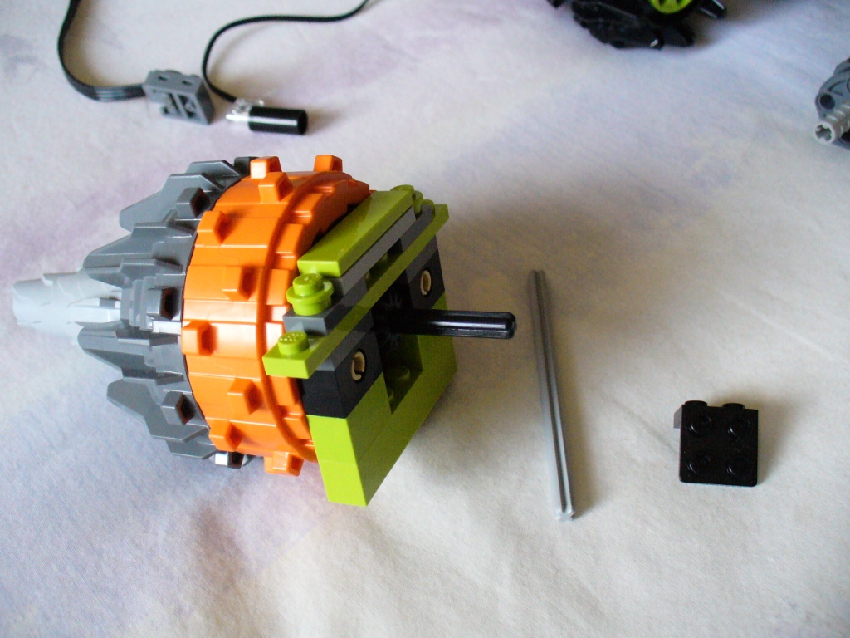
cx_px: 425
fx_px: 909
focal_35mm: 37
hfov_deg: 50.1
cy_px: 319
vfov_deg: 38.7
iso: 400
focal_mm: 6.1
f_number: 2.8
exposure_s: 1/60
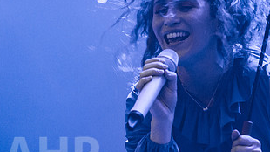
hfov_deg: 5.1
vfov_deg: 2.9
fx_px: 3027
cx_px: 238
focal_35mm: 423
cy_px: 46
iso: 6400
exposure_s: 1/125
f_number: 4.5
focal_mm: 200
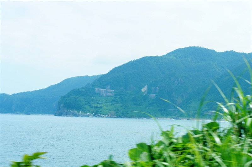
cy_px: 84
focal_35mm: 81
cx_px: 126
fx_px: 566
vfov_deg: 16.8
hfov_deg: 25.1
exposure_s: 1/250
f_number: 7.1
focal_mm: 54
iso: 200
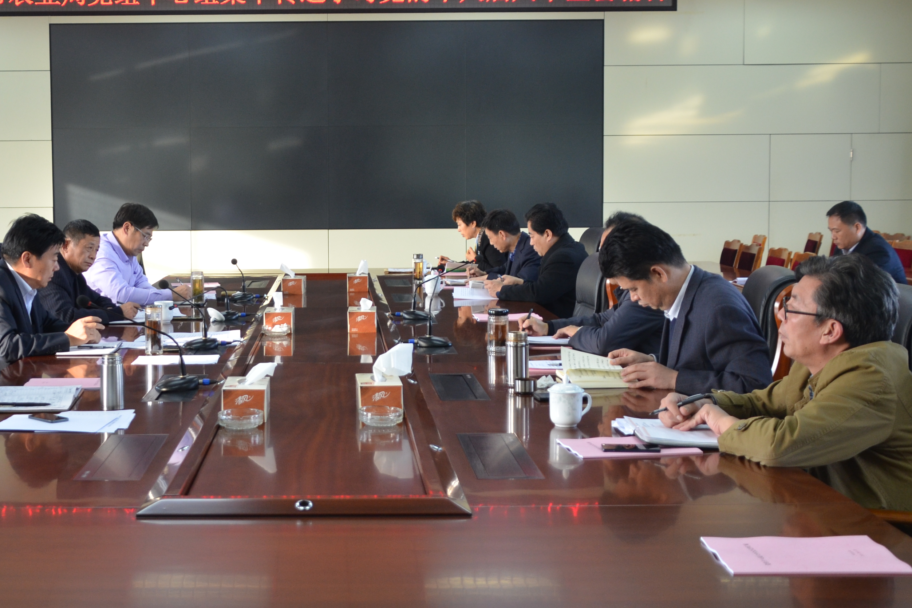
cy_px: 250
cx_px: 340
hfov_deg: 37.3
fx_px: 1343
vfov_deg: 25.5
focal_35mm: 53
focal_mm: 24
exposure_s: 1/60
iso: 500
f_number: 4
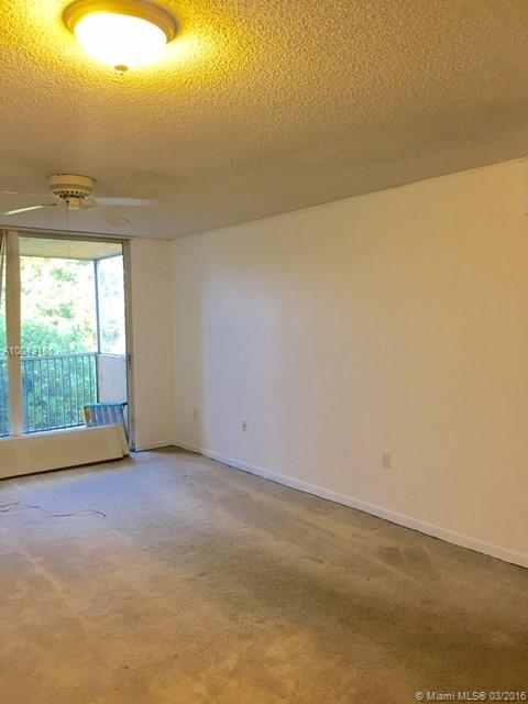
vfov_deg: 61.7
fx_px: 590
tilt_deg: -2.1
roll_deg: +0.4
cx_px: 264
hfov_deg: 48.2
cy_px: 352
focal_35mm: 29
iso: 64
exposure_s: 1/15
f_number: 2.2
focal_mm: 4.15
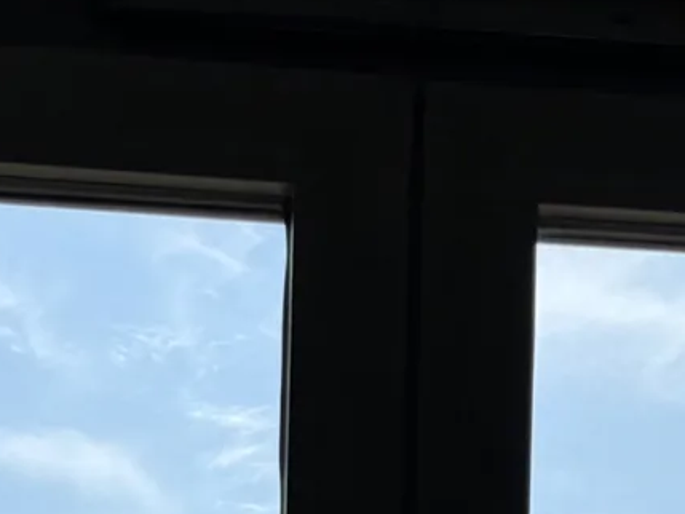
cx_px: 430
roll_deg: -1.1
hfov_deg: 12.7
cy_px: 1215
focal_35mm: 155
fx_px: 3068
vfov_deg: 8.7
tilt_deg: -0.1
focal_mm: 5.96
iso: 50
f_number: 1.6
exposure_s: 1/2933
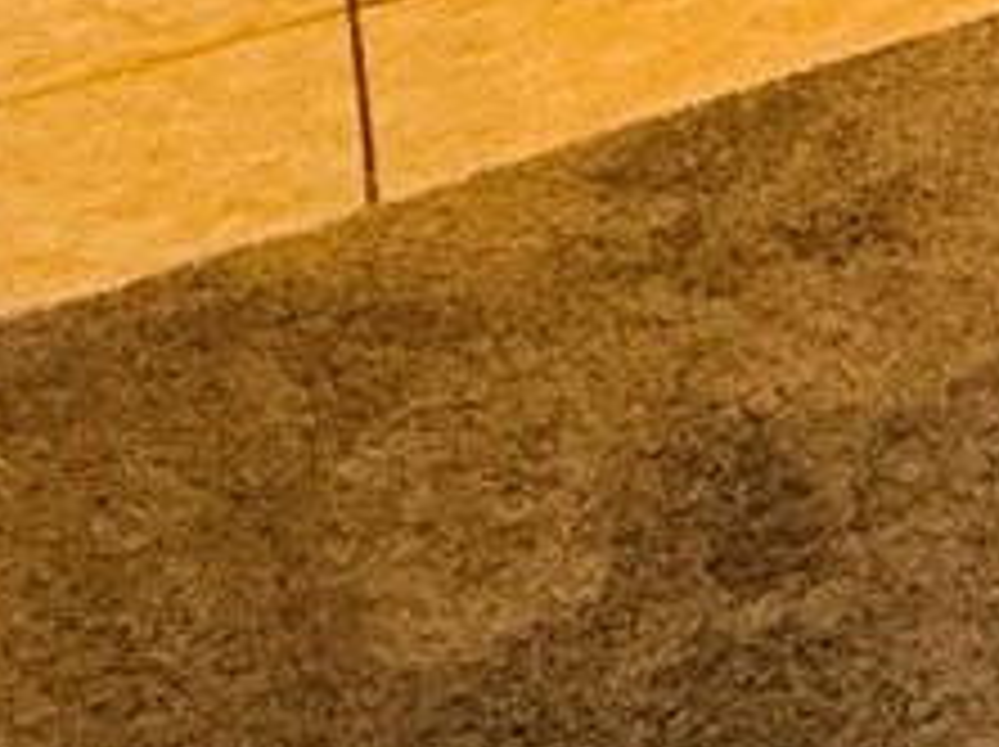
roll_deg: -1.3
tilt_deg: -8.7
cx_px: 3362
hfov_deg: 10.0
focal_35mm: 101
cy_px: -1130
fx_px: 2912
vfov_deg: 11.6
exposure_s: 1/60
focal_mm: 2.22
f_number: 2.2
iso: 320
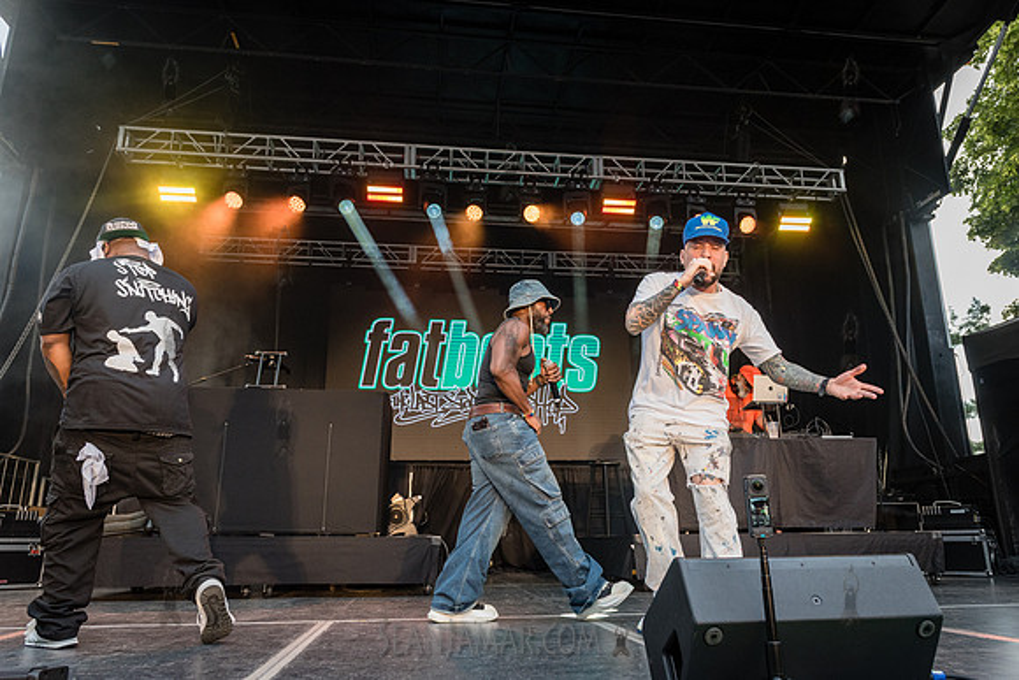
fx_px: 714
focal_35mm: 25
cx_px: 524
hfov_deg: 71.0
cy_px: 340
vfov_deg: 50.9
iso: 1000
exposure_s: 1/500
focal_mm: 24
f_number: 4.5
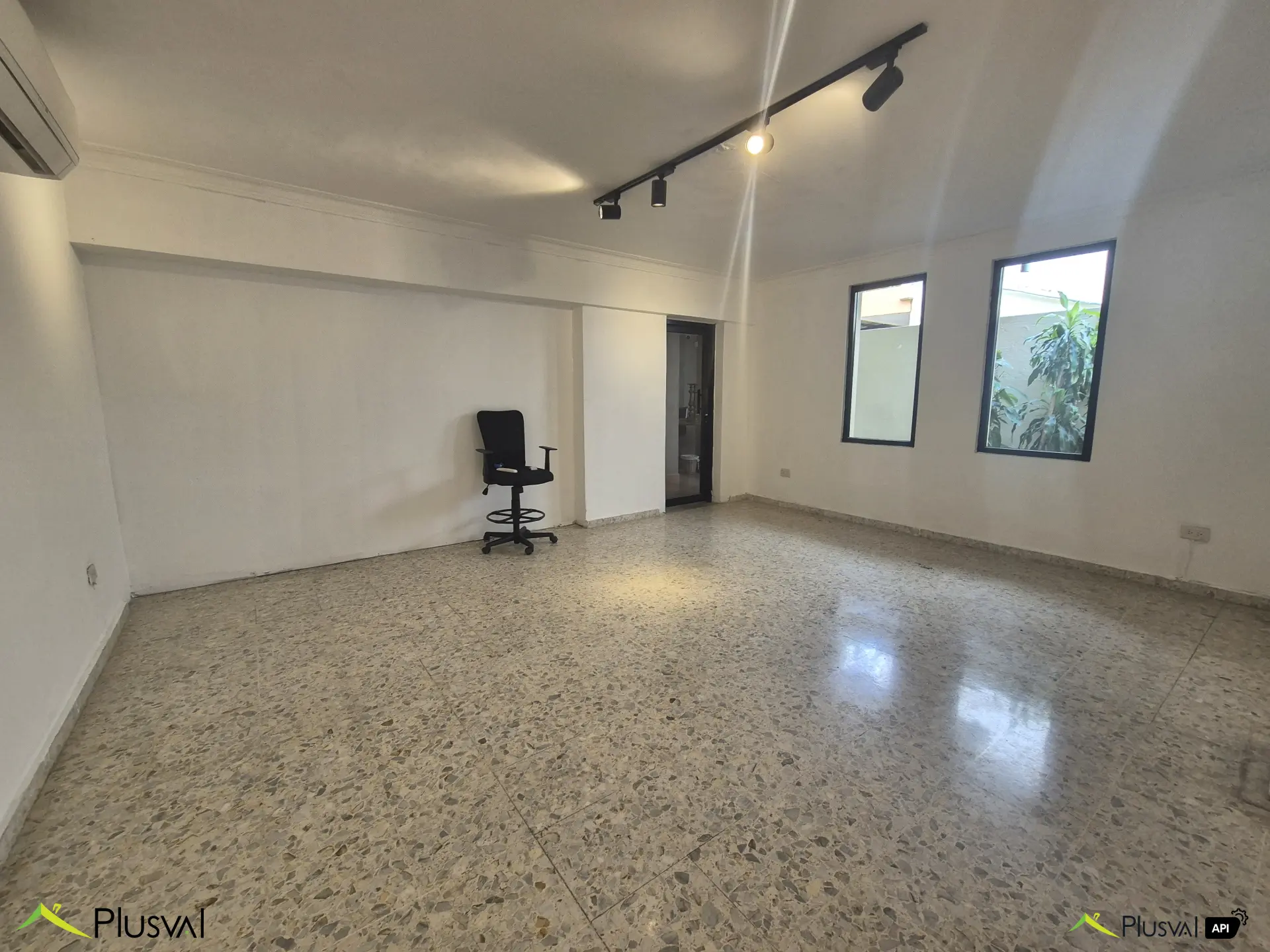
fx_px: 477
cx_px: 635
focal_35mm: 13
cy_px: 476
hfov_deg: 106.2
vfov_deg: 89.9
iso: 160
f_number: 2.2
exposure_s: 1/60
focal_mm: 2.2
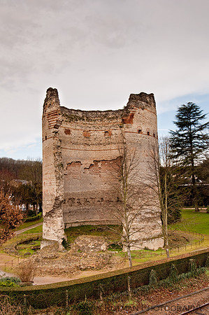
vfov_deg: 53.2
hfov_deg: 36.8
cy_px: 158
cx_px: 104
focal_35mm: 36
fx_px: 314
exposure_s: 1/125
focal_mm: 24
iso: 200
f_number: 9.5
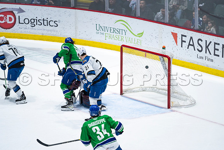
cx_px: 120
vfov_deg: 6.1
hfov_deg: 9.2
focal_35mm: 224
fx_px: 1392
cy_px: 74
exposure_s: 1/1250
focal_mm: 200
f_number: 2.8
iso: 1250
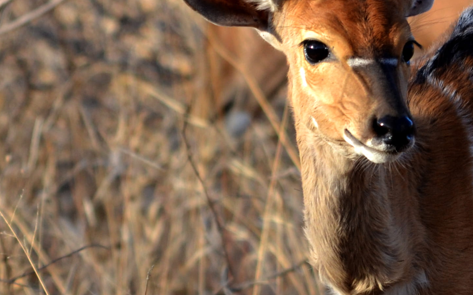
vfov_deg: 1.5
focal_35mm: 903
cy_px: 193
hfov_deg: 2.3
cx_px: 354
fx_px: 11634
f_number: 5.6
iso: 400
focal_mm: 185
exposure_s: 1/500
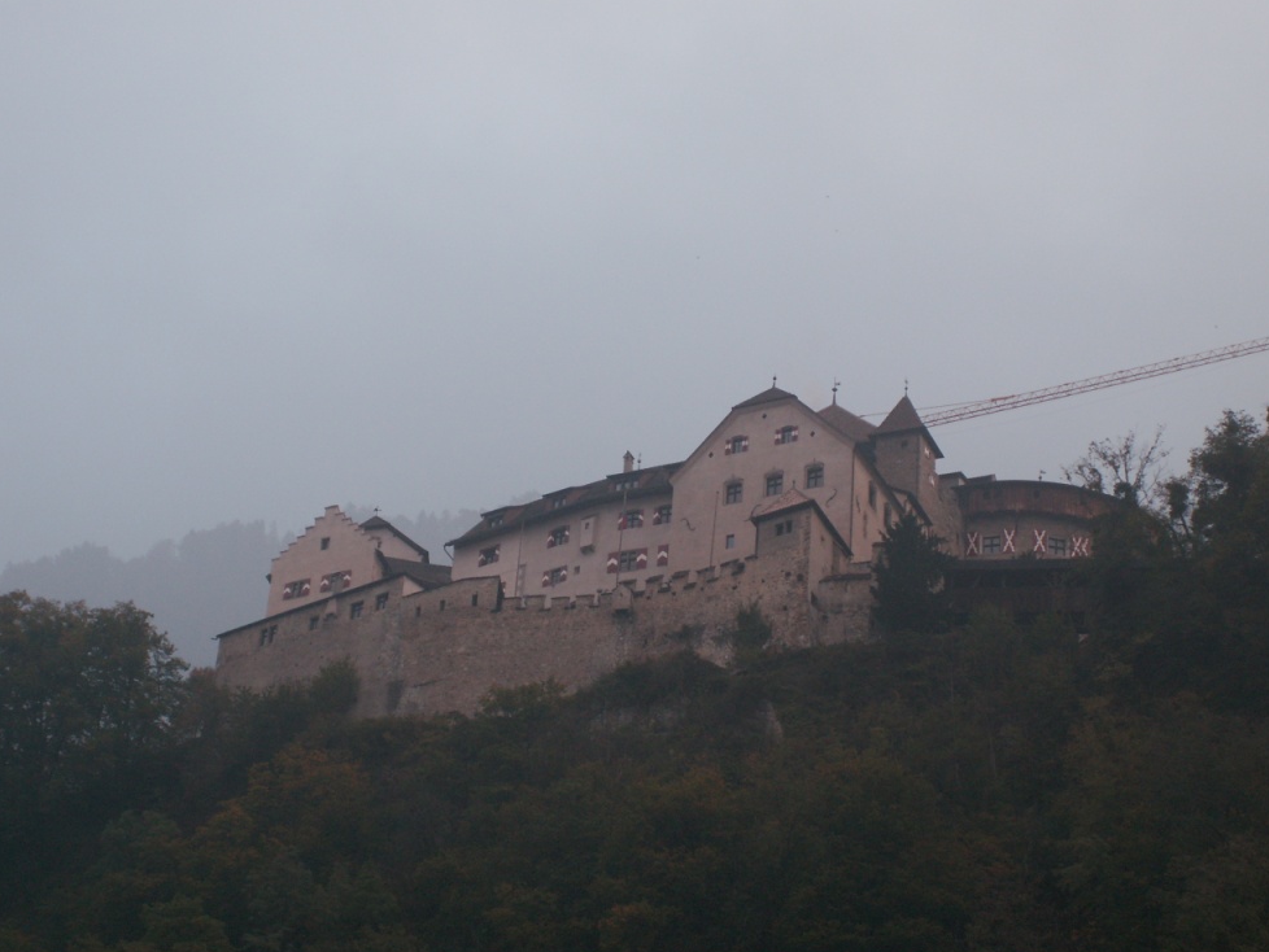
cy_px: 468
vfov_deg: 16.4
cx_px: 642
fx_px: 3300
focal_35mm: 90
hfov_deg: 21.8
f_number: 3.5
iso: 50
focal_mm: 14.38
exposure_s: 1/125
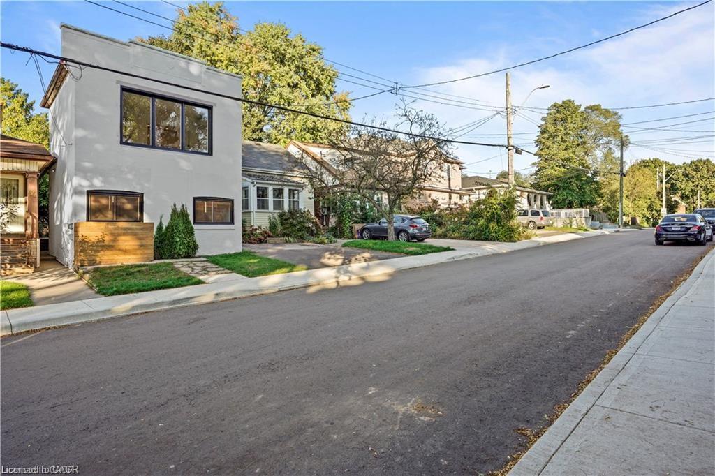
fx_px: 377
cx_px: 358
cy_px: 238
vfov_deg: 64.5
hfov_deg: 86.9
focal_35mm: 19
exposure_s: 1/50
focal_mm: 19
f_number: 8
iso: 400
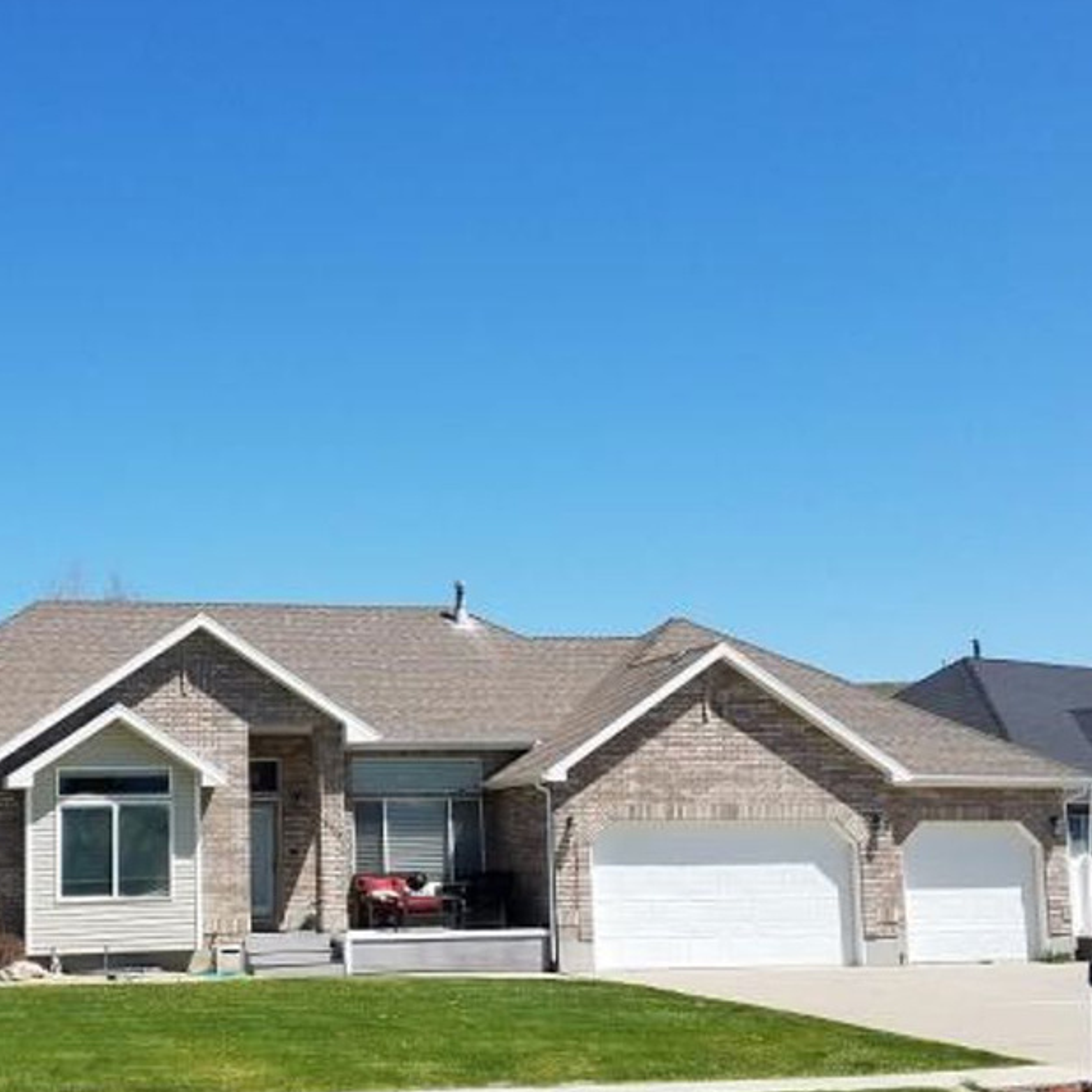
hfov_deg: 43.0
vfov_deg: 43.8
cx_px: 330
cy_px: 580
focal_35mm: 38
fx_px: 1356
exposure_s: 1/2808
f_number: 1.7
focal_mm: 4.2
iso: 50
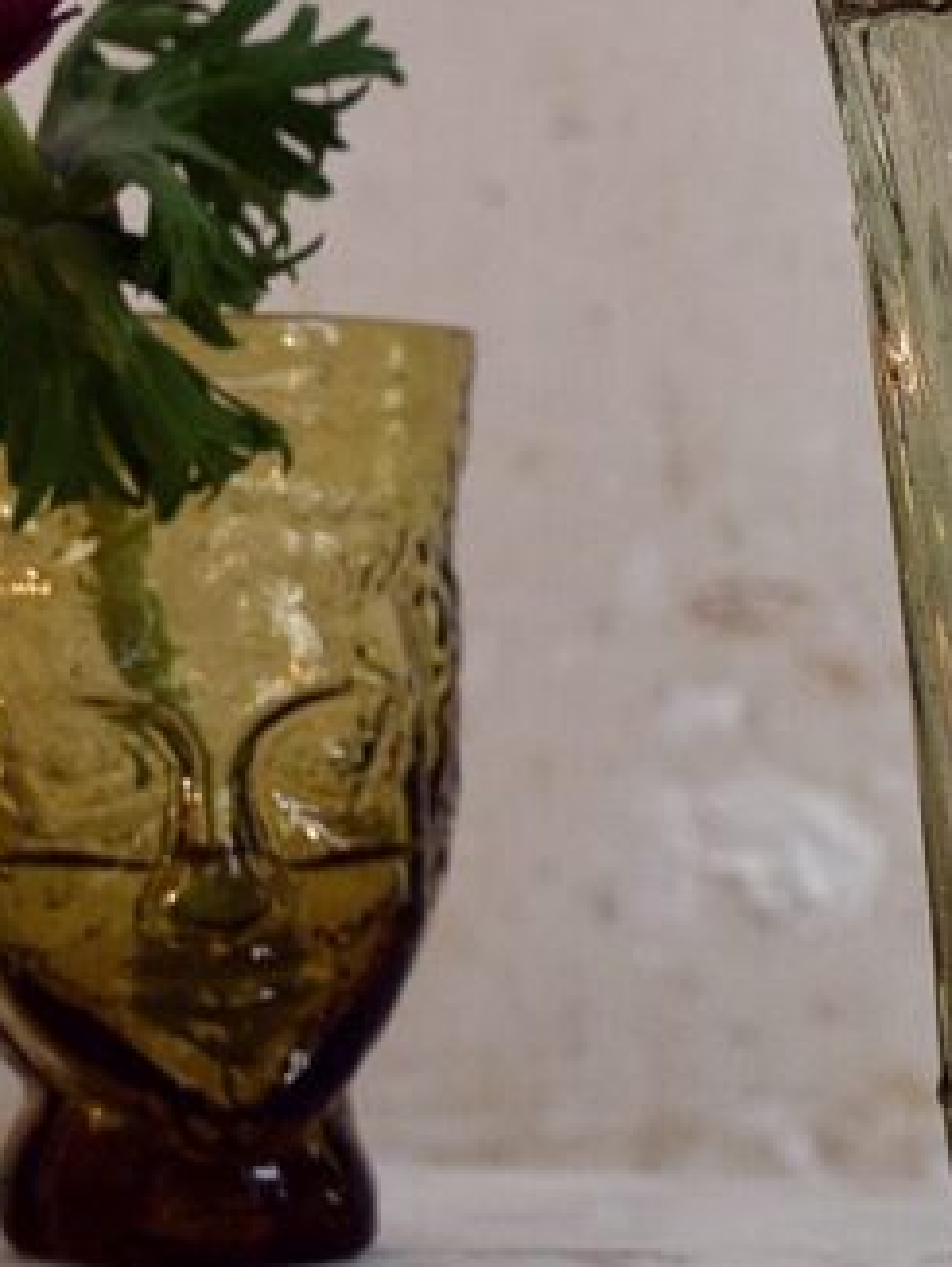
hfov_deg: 7.0
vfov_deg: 9.3
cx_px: 1053
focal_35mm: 212
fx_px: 7764
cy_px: 404
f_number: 3.8
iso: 640
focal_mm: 32
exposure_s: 1/80
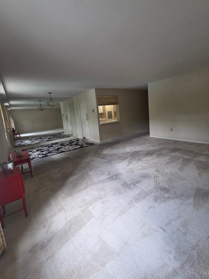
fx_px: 113
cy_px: 130
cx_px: 104
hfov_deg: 85.7
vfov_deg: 101.9
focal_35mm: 14
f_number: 2.2
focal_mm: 2.2
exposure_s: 1/60
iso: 200
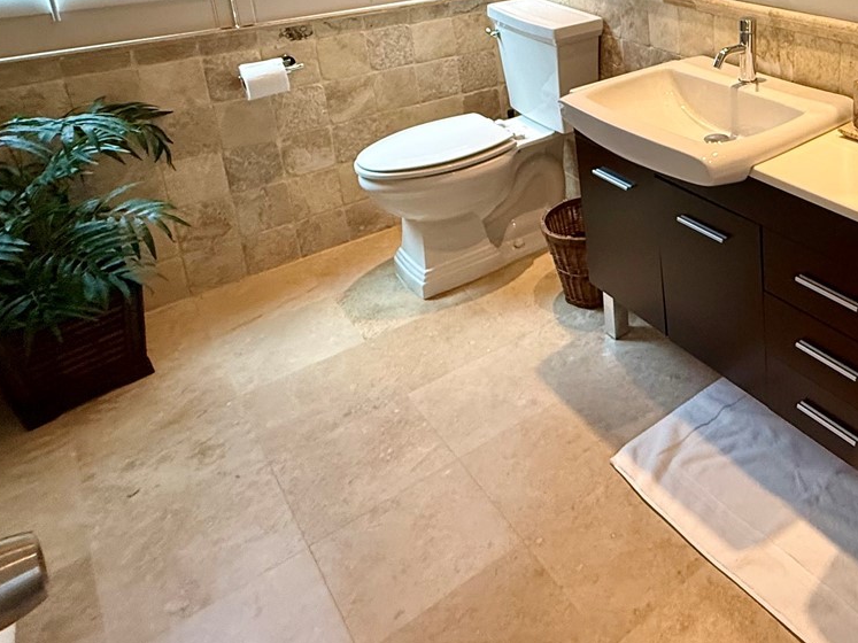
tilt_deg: -15.5
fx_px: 743
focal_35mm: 30
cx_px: 773
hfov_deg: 52.6
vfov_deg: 42.5
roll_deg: +0.5
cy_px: 53
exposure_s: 1/120
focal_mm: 2.22
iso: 200
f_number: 2.2
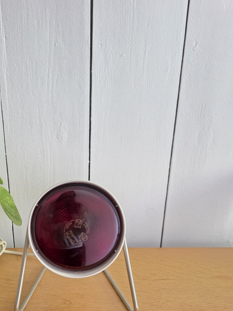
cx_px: 68
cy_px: 207
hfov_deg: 42.1
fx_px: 296
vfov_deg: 54.2
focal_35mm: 33
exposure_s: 1/33.3
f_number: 1.7
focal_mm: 6.3
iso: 1250
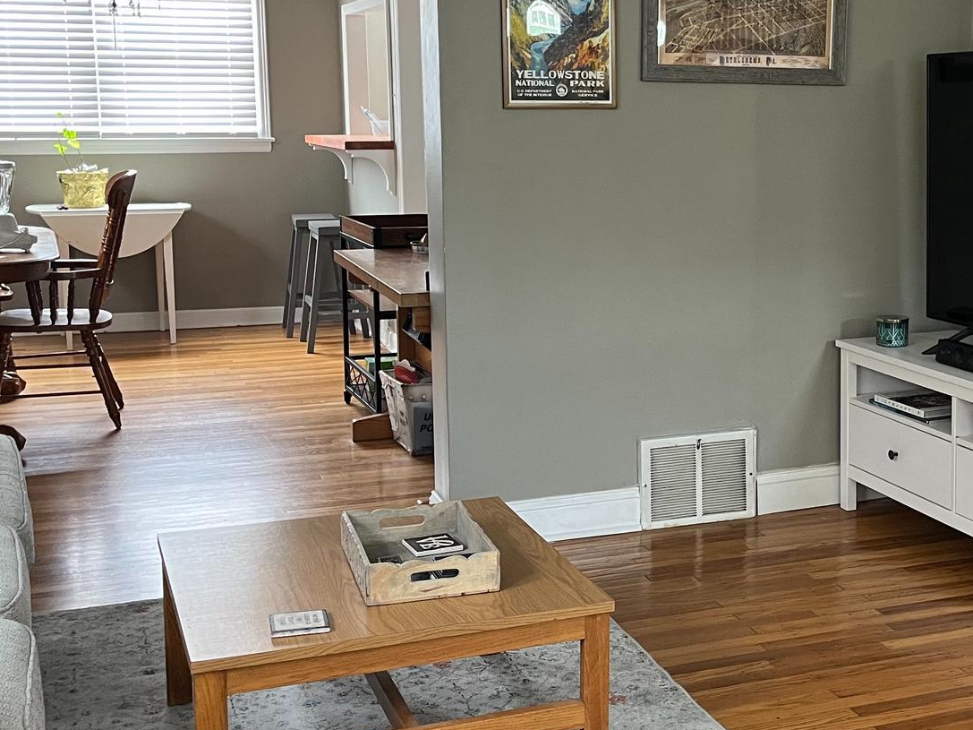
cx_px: 691
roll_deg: +0.3
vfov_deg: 29.6
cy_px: 305
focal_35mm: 49
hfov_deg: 38.2
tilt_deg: -9.1
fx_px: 1377
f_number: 1.6
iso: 320
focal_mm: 5.1
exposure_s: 1/60
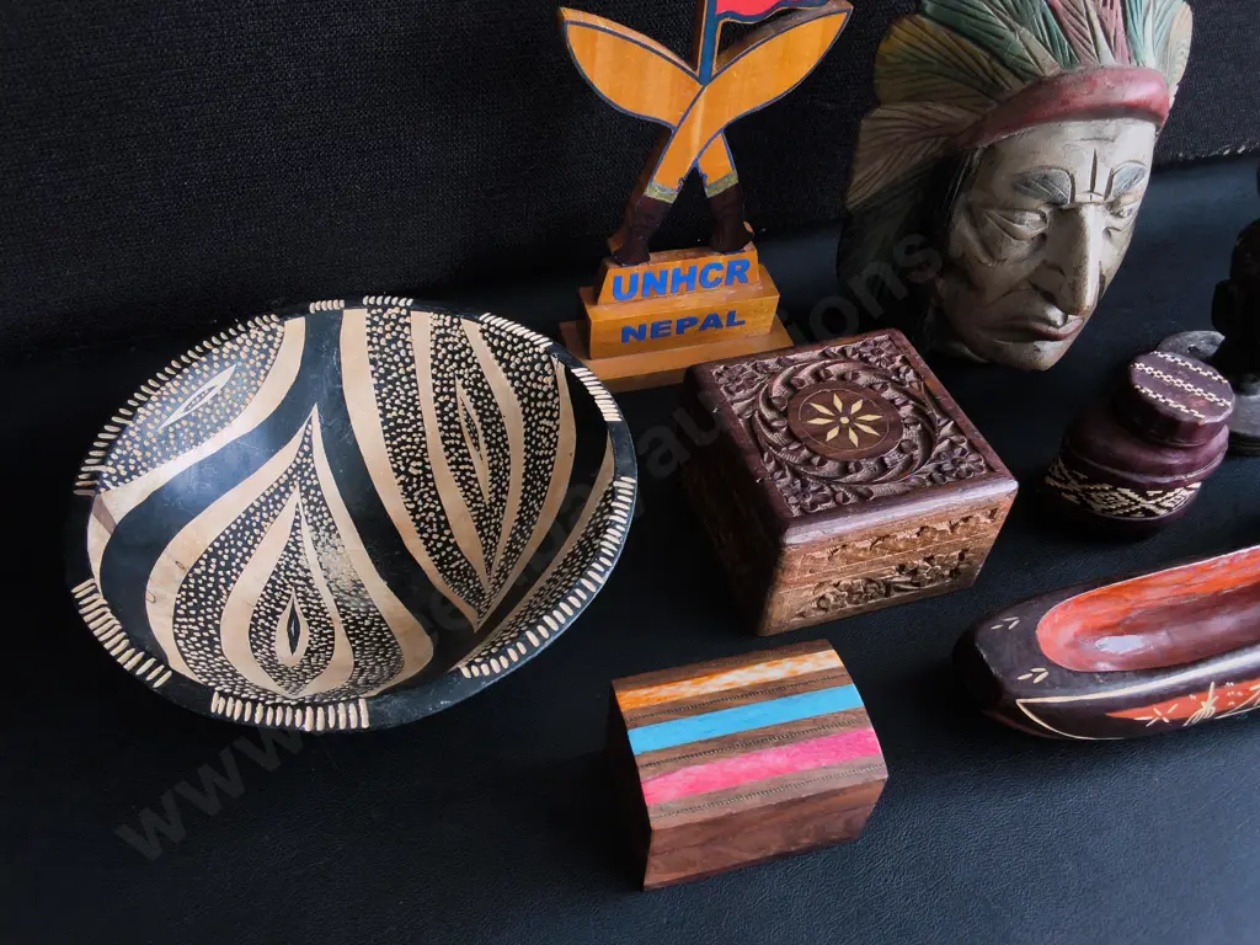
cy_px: 472
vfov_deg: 51.4
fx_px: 983
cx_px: 630
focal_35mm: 27
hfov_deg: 65.3
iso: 64
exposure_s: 1/100
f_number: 2
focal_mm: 2.87
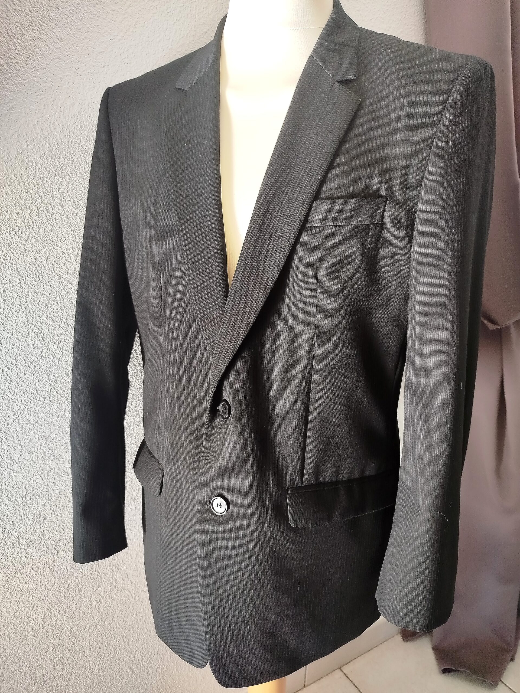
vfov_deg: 71.6
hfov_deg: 56.8
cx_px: 260
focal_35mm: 24
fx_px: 481
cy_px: 346
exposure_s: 1/33
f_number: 1.7
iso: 80
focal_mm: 5.31
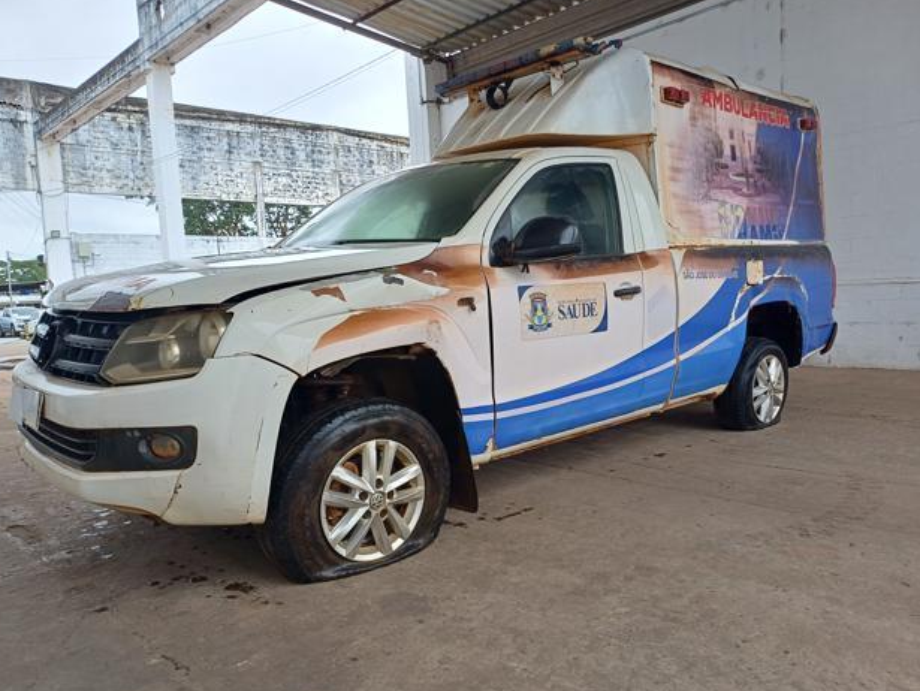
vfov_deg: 53.1
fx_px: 691
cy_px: 348
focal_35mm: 26
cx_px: 455
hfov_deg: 67.3
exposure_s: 1/186
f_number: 1.8
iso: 50
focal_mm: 4.65
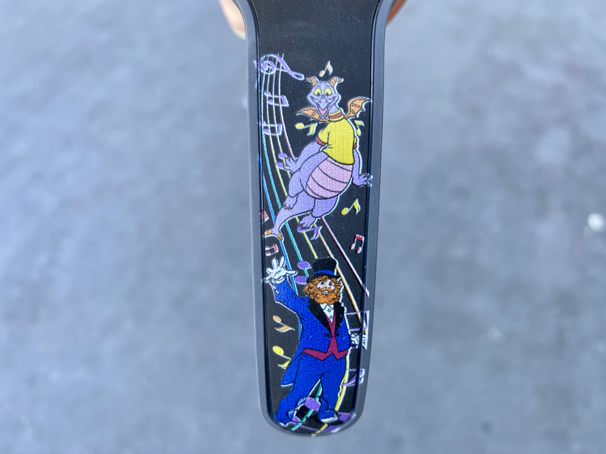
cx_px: 303
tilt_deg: -54.3
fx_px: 455
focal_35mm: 26
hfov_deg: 67.3
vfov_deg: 53.1
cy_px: 227
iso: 40
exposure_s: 1/122
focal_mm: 4.25
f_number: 1.8
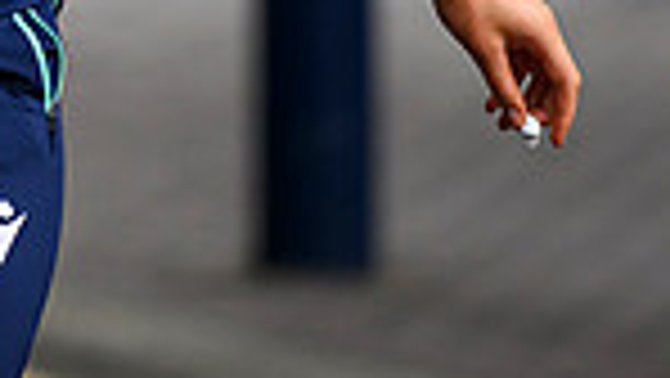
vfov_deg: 1.2
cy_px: -493
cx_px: -314
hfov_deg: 2.1
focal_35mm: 1023
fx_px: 18184
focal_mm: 200
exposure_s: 1/800
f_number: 2.8
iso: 1000
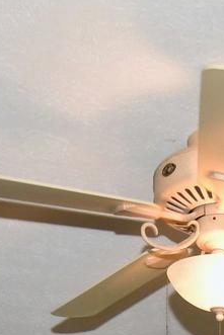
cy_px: 648
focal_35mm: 102
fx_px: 952
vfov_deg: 16.1
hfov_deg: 13.0
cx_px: 294
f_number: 3.5
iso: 400
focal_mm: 11
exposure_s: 1/125
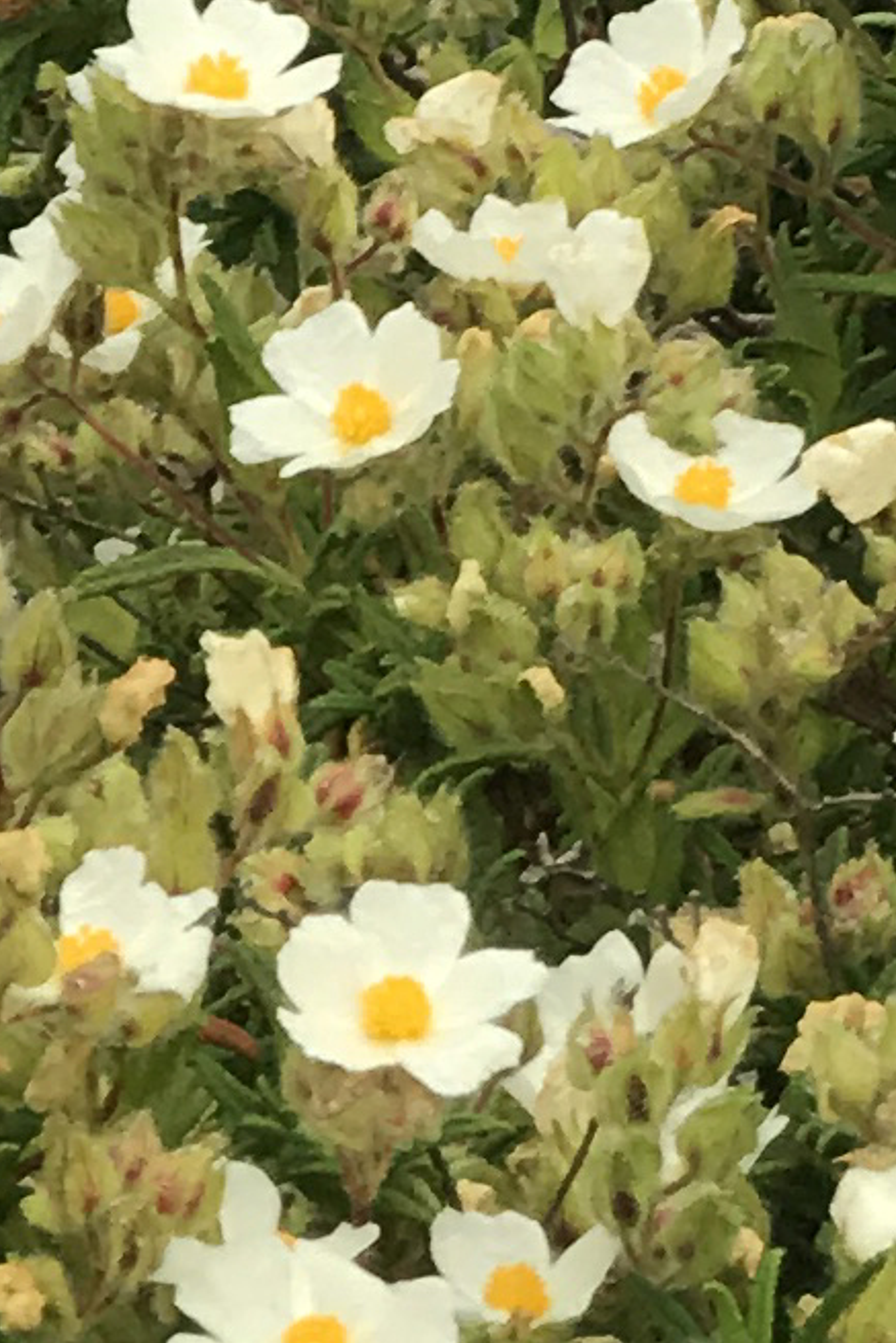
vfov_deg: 5.5
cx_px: 2528
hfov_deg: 3.7
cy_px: -1544
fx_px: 13618
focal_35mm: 365
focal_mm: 6.6
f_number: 2.8
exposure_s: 1/435
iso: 20
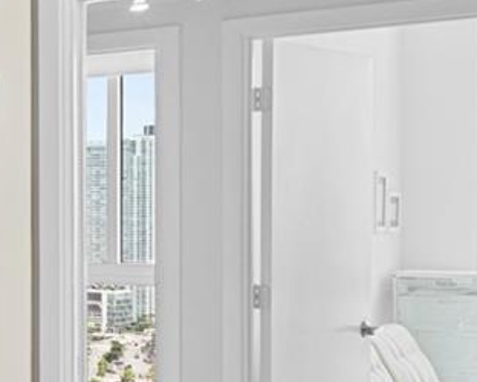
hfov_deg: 15.4
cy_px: 212
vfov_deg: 19.9
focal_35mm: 77
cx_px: -631
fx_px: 1088
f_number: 13
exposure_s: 1/2.5
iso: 250
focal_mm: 16
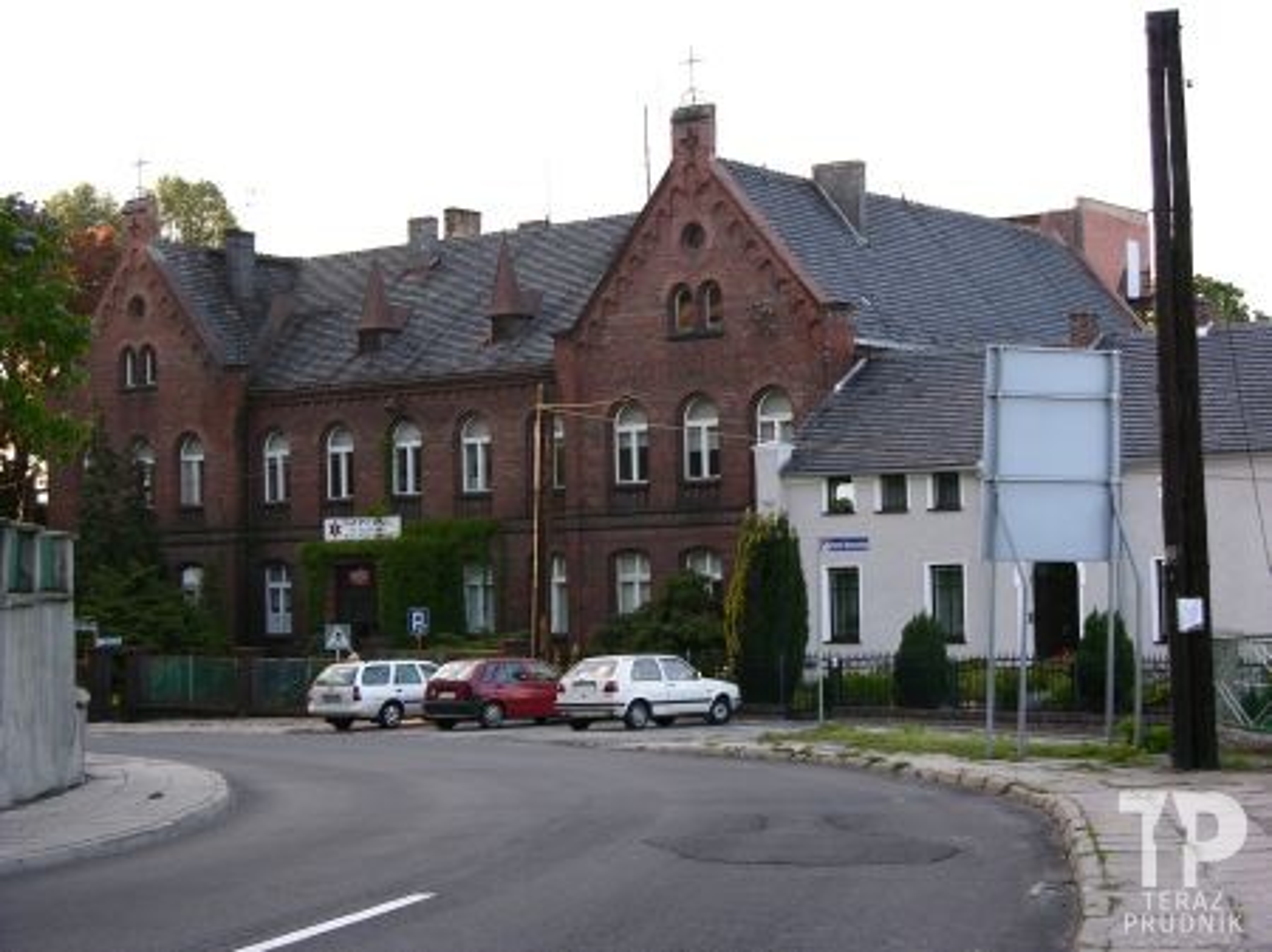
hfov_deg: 29.4
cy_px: 476
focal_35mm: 66
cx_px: 636
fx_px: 2424
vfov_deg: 22.2
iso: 50
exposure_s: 1/37.4
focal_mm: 16.8
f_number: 3.6
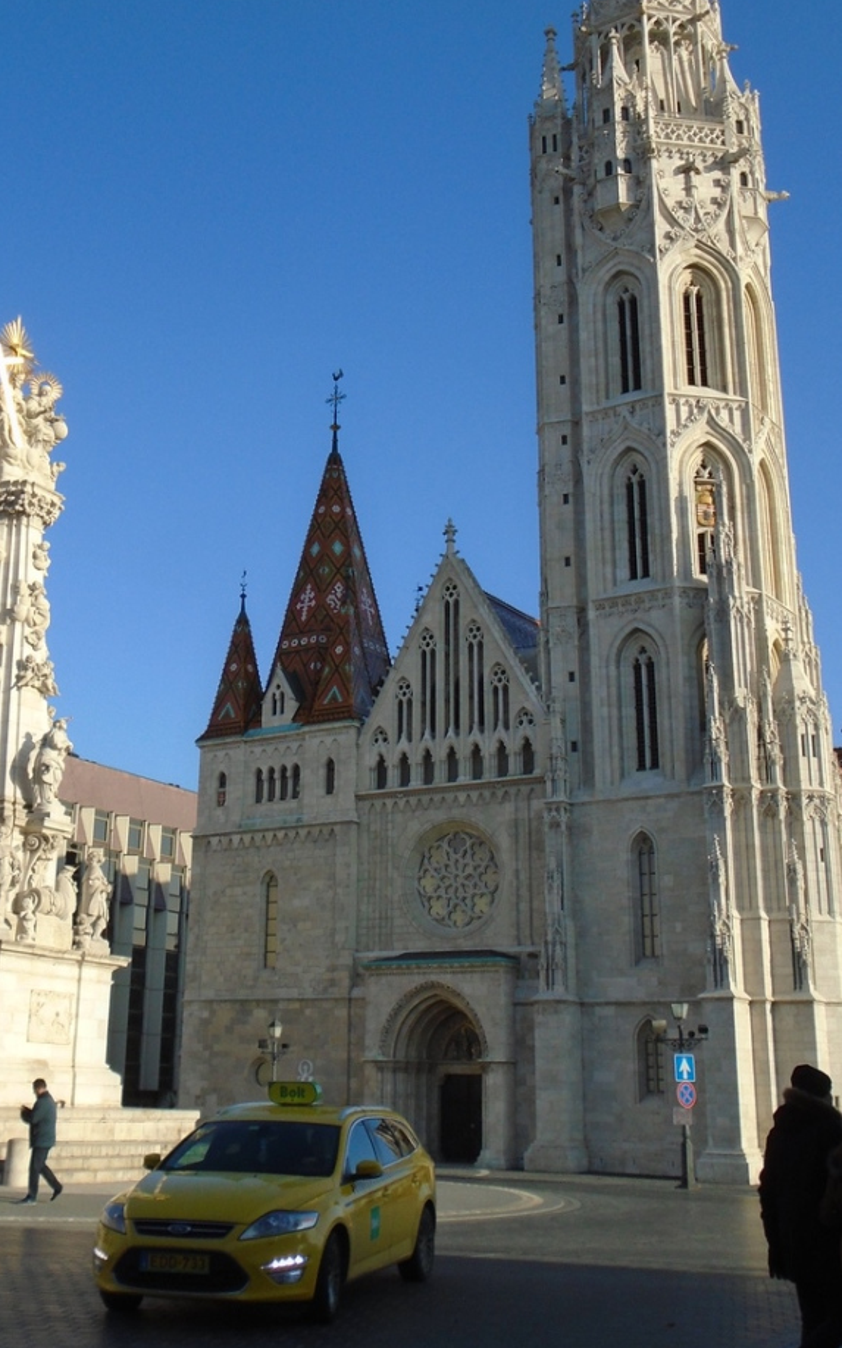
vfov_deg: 46.0
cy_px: 562
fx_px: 1579
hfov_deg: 29.7
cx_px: 316
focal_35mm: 43
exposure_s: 1/1000
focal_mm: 5.5
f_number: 3.5
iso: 100
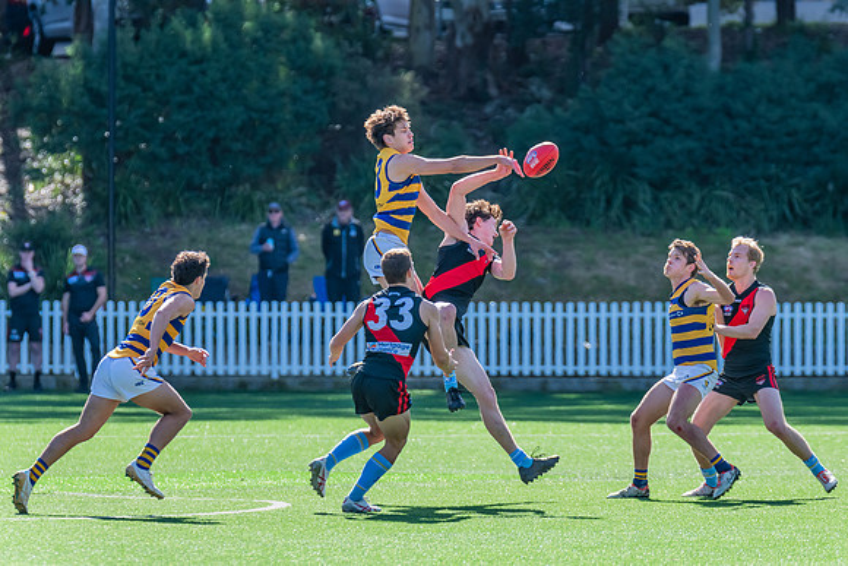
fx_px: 9892
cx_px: 466
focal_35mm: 420
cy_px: 253
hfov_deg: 4.9
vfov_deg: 3.3
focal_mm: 380
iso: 800
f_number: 7.1
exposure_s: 1/1250
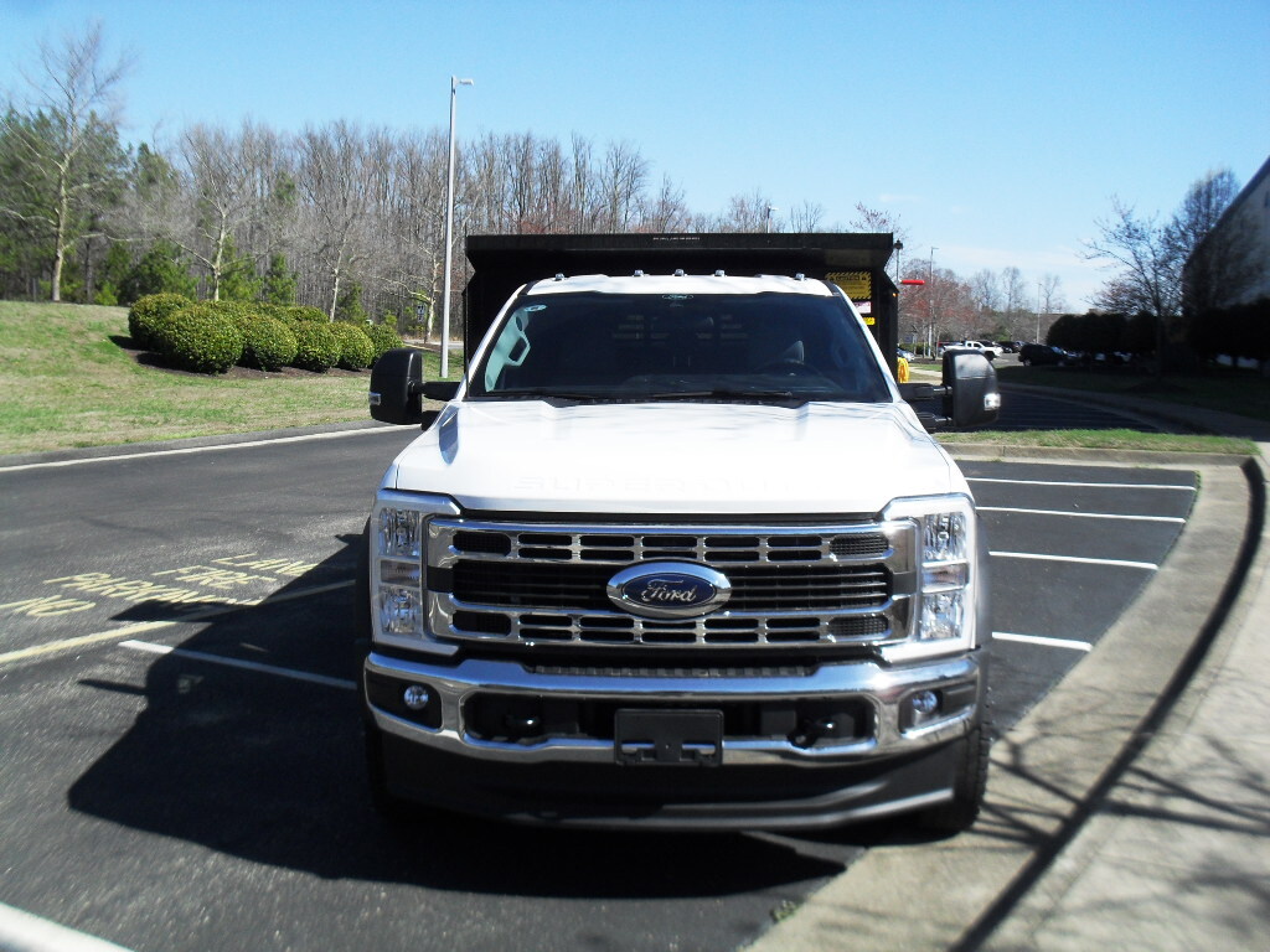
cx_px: 635
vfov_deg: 40.7
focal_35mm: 35
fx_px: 1284
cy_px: 476
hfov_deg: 52.6
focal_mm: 6.3
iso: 100
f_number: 8.4
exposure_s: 1/180
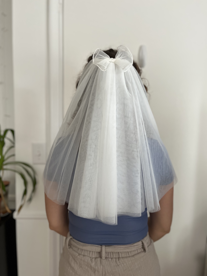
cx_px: 104
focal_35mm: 26
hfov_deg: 53.1
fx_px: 207
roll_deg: -0.8
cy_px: 138
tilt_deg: -6.2
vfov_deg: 67.3
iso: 125
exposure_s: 1/84
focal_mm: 5.1
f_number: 1.6
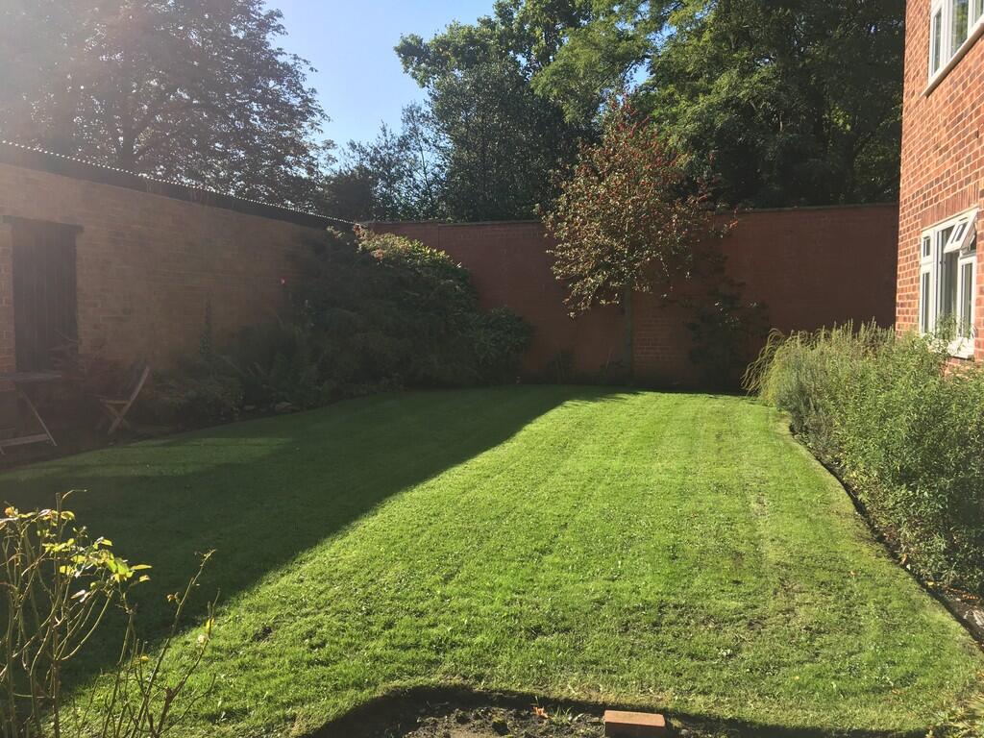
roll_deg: +1.0
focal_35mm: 29
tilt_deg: -1.8
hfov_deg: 61.7
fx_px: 824
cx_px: 492
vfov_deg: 48.2
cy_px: 369
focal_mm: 4.15
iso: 25
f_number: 2.2
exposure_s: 1/630
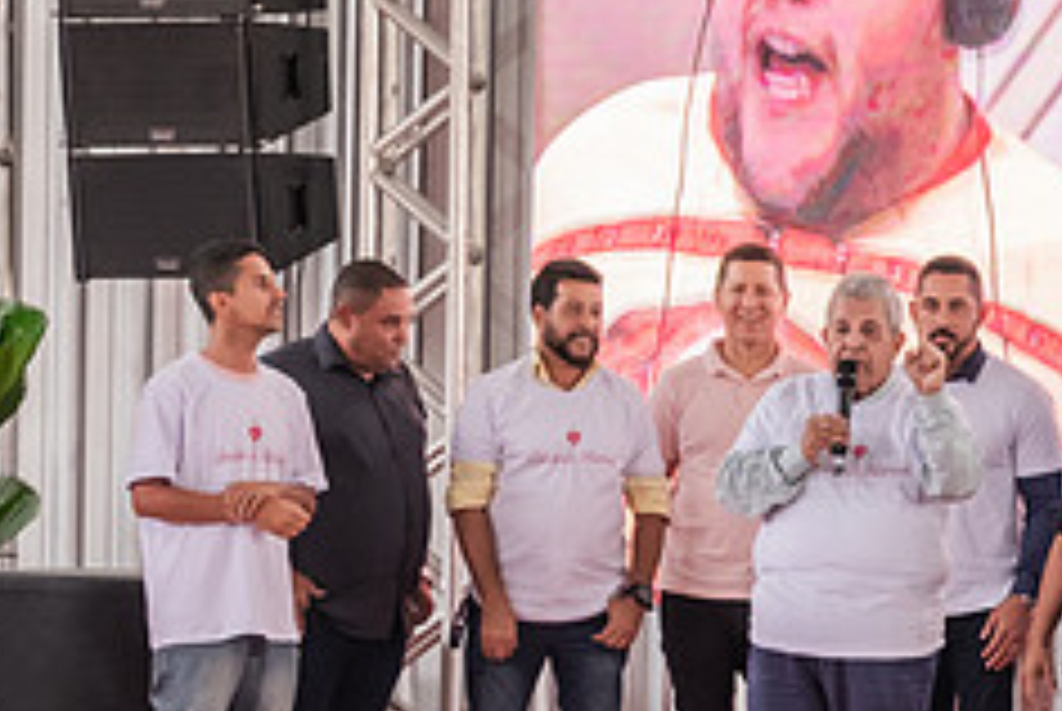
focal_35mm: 172
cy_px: 682
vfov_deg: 8.0
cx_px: 1158
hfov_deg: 11.8
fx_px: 5080
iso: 800
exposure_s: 1/200
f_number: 2.8
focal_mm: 44.1
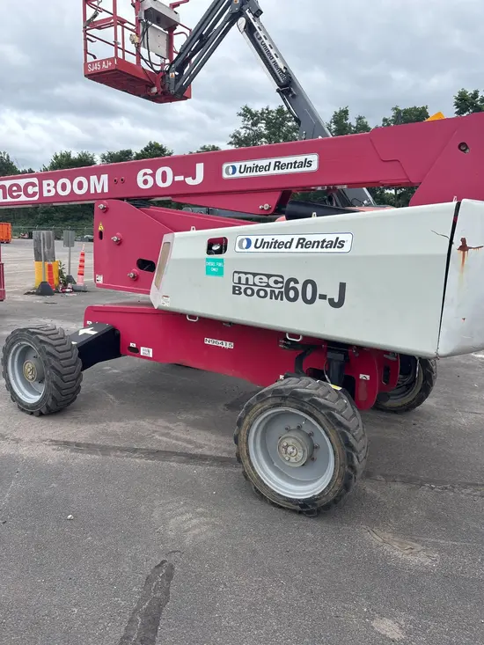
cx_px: 242
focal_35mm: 26
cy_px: 322
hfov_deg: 53.1
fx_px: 485
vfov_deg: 67.3
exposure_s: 1/1080
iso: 50
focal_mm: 5.96
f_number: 1.6
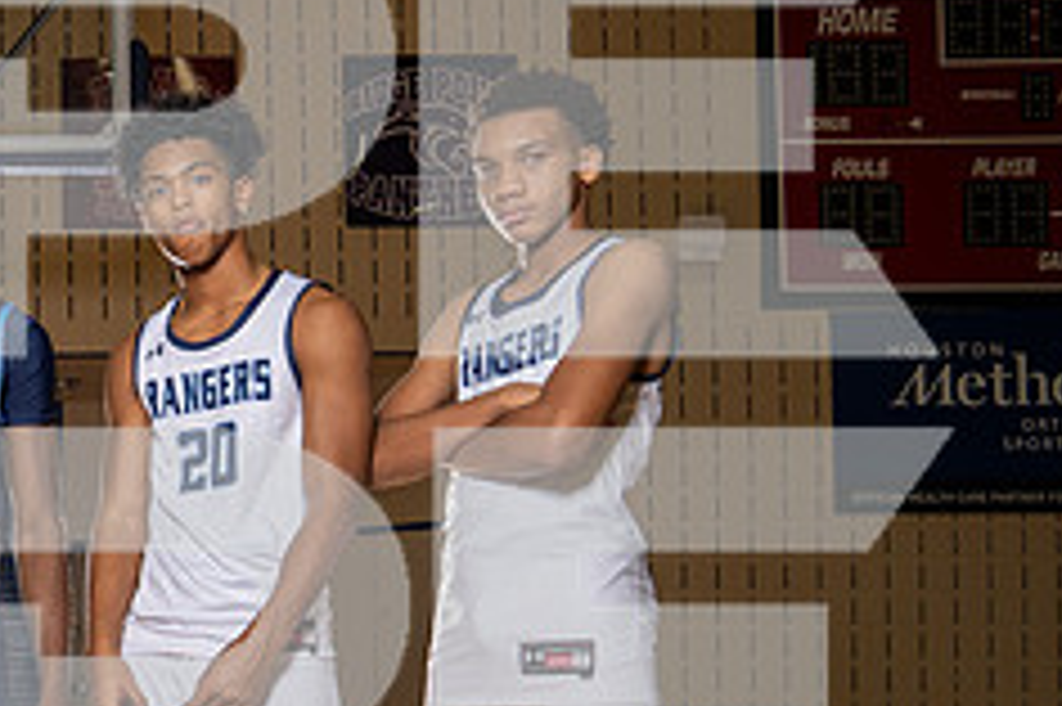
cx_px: -194
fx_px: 1739
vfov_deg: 22.3
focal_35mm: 59
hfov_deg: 29.5
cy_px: 668
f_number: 5.6
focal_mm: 24
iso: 400
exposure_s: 1/250
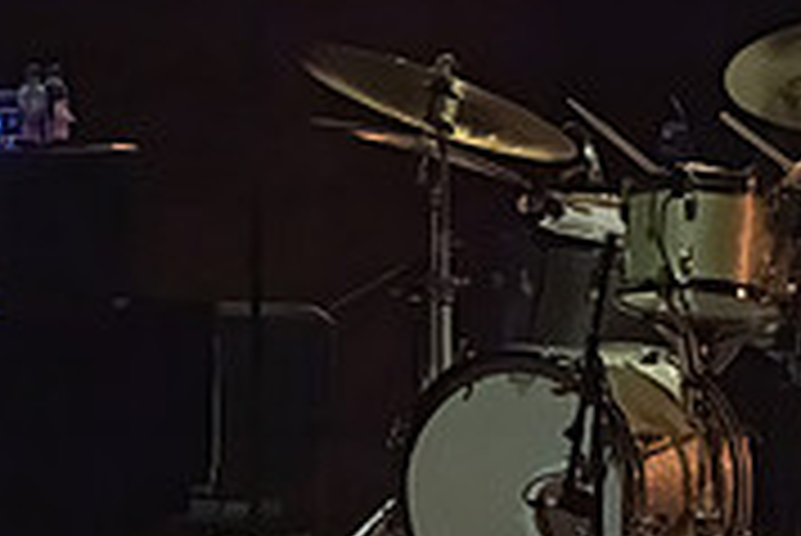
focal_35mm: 546
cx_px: -76
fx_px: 12158
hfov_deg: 3.8
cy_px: 47
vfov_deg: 2.5
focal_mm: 168
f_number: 6.3
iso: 25600
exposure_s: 1/320
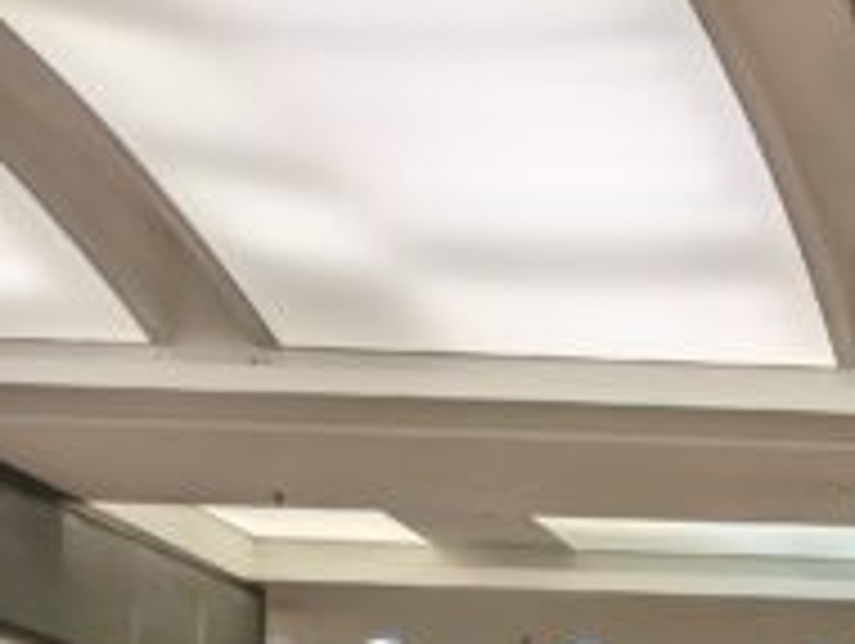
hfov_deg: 16.9
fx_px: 2498
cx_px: 1404
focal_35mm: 101
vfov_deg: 12.9
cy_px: 1277
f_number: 1.89
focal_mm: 5.43
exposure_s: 1/170
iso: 67
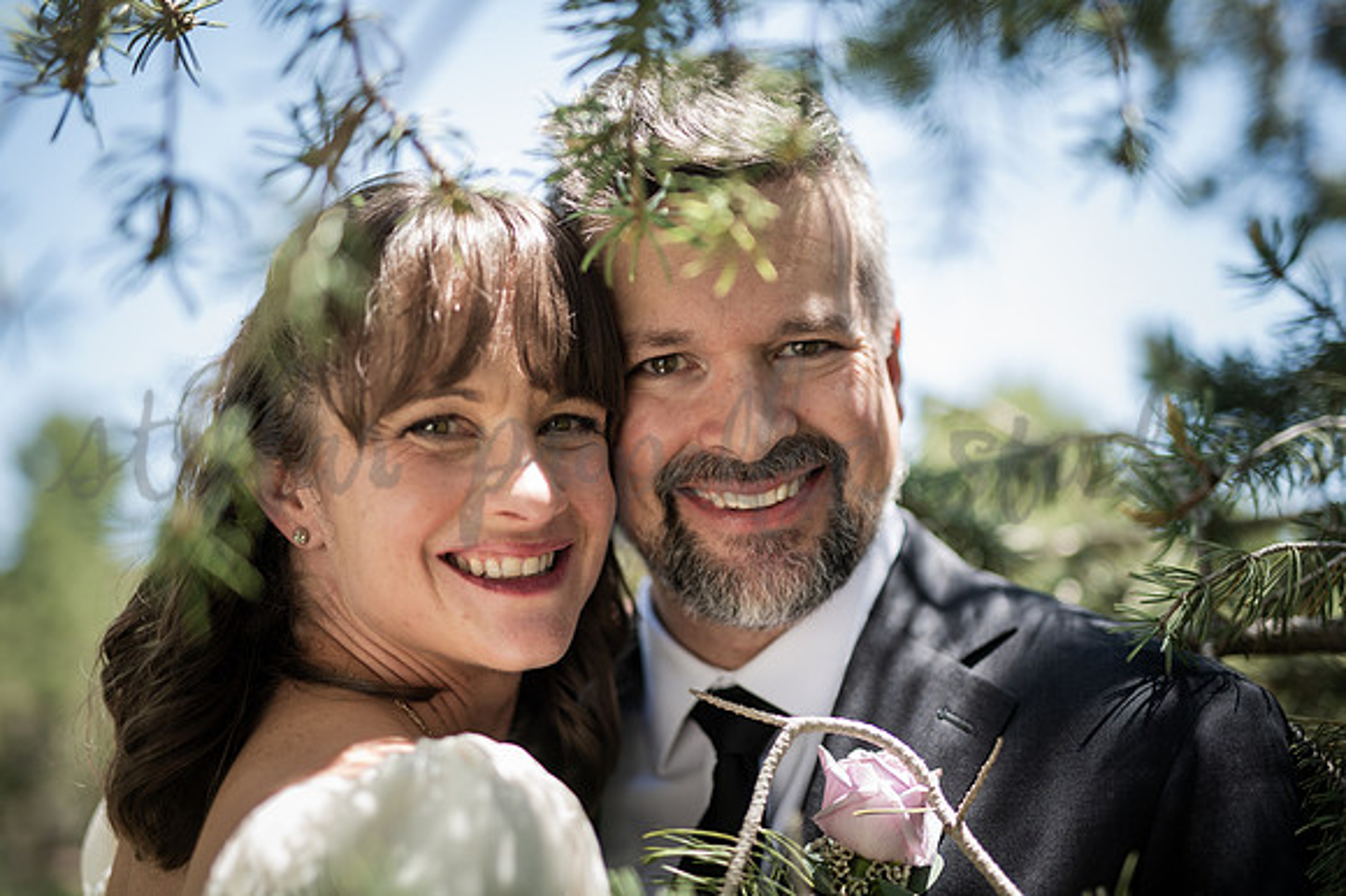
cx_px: 673
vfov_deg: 27.0
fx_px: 1868
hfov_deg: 39.6
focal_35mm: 50
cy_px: 448
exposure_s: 1/1250
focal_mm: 50
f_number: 1.4
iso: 125
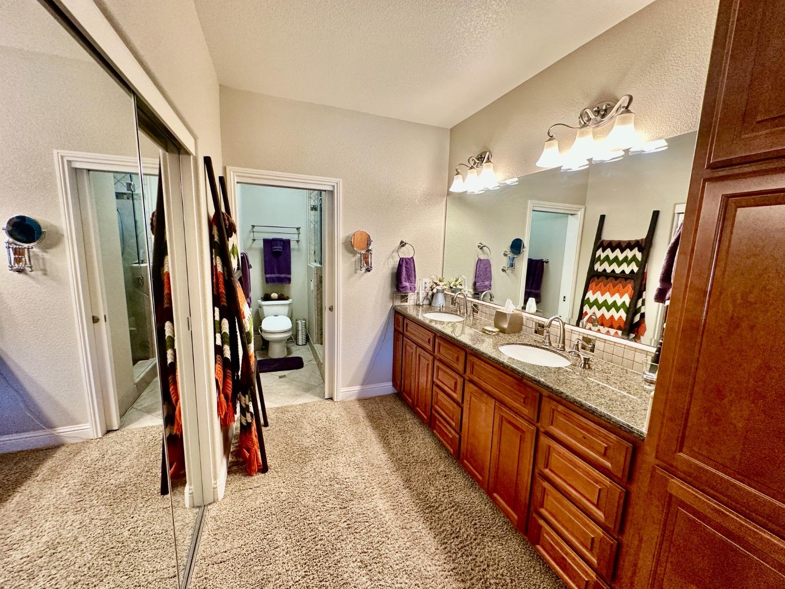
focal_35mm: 14
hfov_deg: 102.1
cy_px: 294
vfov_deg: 85.7
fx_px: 317
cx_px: 392
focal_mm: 2.22
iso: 250
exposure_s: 1/120
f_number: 2.2
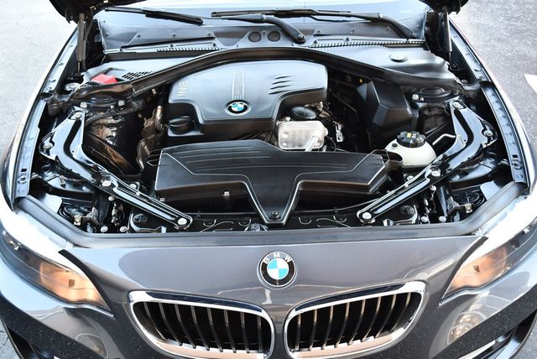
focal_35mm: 36
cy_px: 180
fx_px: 537
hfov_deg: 53.1
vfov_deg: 36.9
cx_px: 268
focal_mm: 18
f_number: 3.5
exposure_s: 1/160
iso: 800
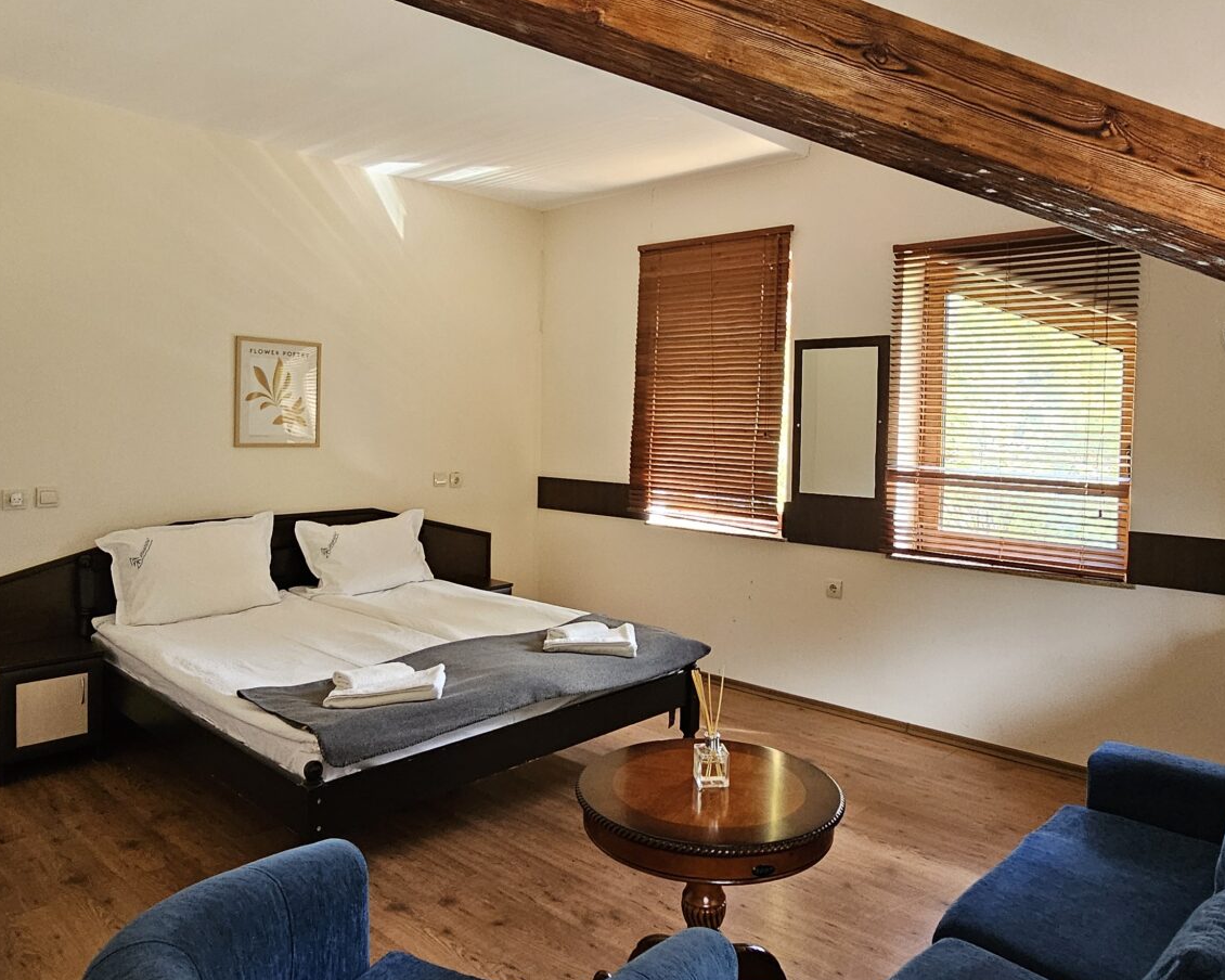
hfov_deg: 72.6
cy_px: 434
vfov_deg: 60.7
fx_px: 834
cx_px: 630
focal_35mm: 23
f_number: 2.2
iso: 400
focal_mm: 2.2
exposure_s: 1/50
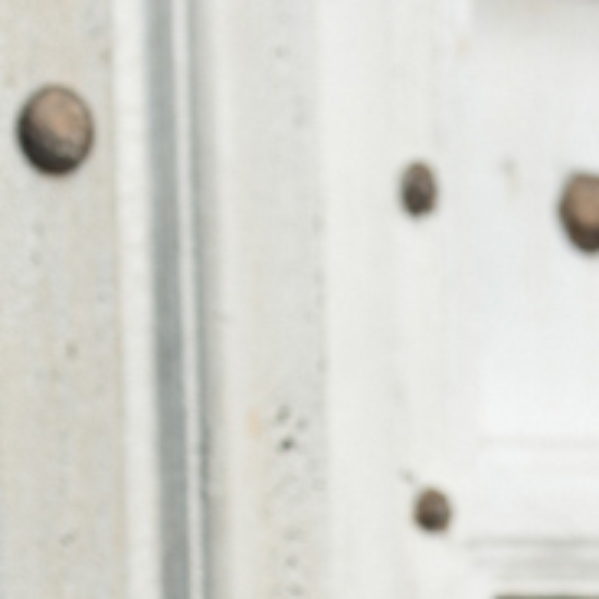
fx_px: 9025
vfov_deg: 3.8
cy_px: 1164
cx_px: 714
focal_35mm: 461
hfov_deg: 3.8
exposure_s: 1/640
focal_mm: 90
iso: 400
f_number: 4.5
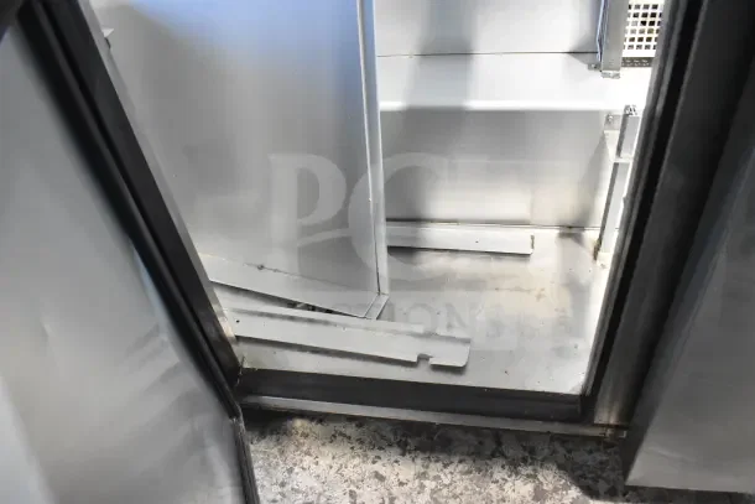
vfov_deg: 48.0
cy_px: 252
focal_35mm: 27
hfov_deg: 67.4
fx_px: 566
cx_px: 378
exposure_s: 1/100
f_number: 5
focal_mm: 18
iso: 6400
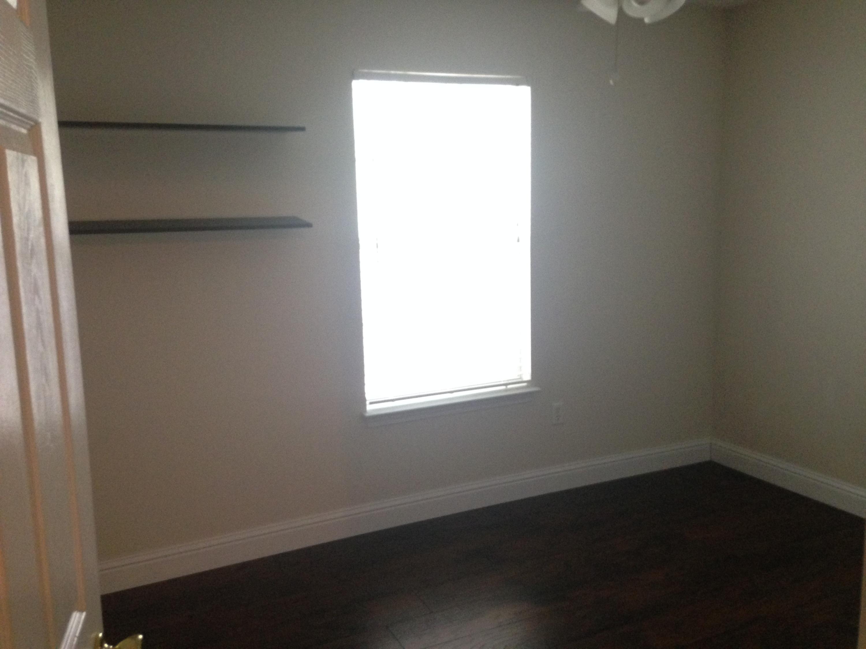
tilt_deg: -10.8
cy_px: 324
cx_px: 433
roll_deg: +1.0
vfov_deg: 42.9
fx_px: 826
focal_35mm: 33
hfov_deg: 55.4
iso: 320
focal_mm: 4.12
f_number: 2.4
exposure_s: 1/20
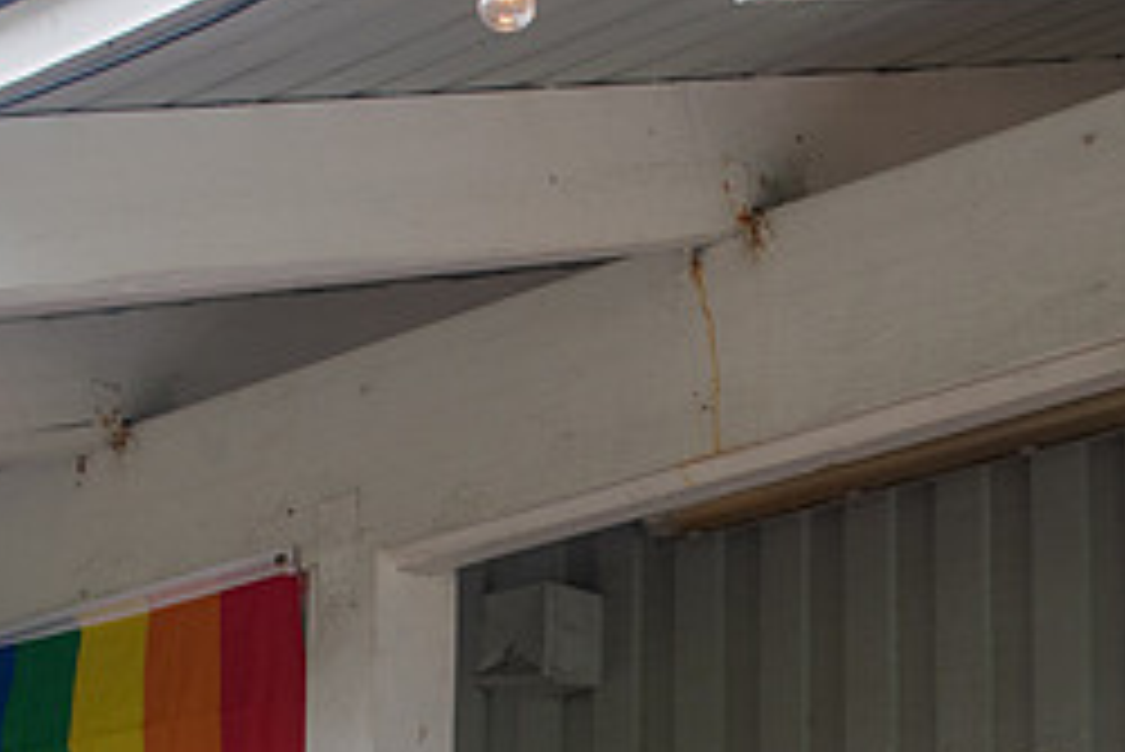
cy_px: 781
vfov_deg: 11.1
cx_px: 621
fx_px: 3815
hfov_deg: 16.8
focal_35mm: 122
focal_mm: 35
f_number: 7.1
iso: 400
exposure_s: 1/200
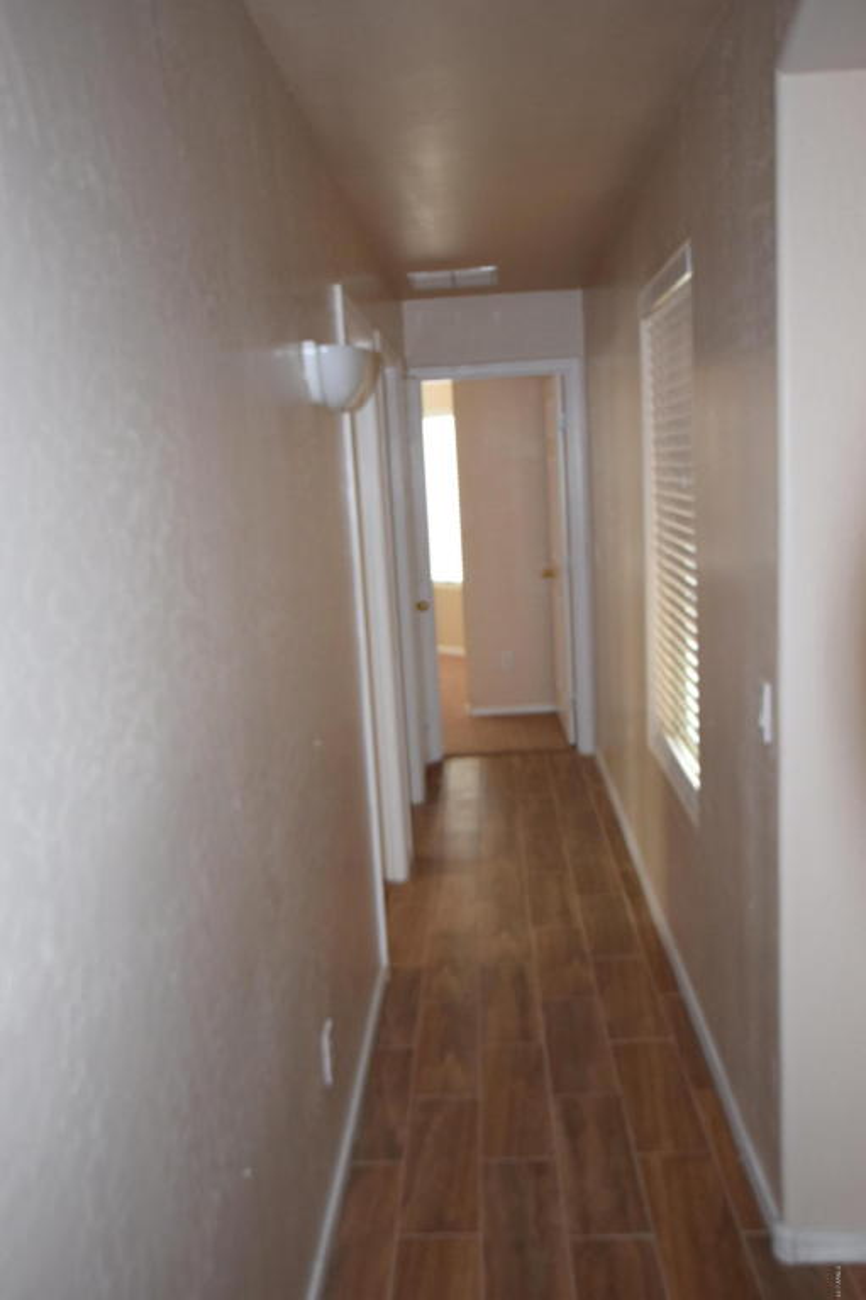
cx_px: 433
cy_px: 650
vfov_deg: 61.9
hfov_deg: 43.6
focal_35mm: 30
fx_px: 1083
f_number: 4.5
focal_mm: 20
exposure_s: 1/80
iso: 800
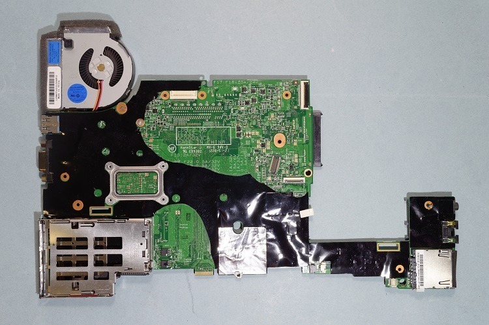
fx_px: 488
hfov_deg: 53.2
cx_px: 244
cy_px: 162
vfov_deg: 36.8
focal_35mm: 36
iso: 100
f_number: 8
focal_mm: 24
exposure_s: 1/8
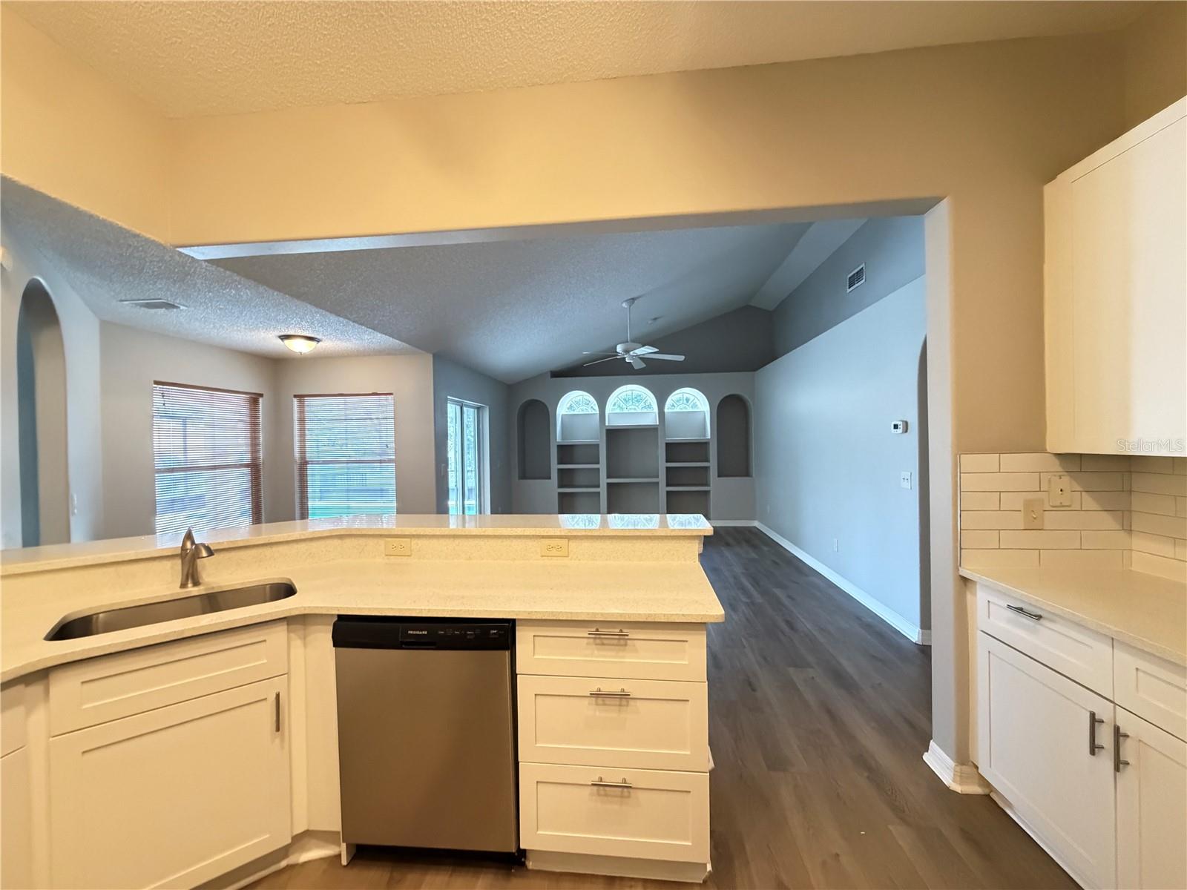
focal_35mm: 14
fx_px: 480
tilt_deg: -0.8
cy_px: 445
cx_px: 594
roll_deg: +0.4
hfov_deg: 102.1
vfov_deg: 85.7
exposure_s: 1/60
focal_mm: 2.22
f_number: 2.2
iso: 1000
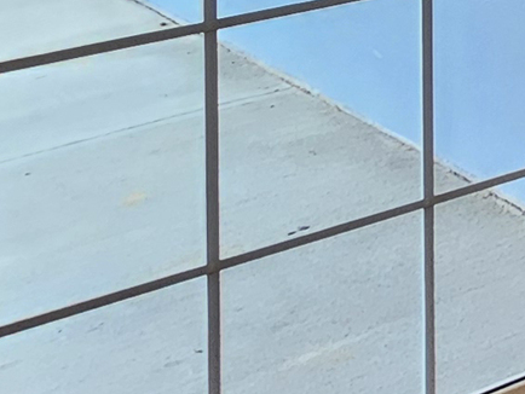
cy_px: -446
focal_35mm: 92
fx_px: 1396
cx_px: 1612
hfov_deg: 11.2
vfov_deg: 13.3
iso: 160
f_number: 2.2
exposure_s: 1/60
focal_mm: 2.2
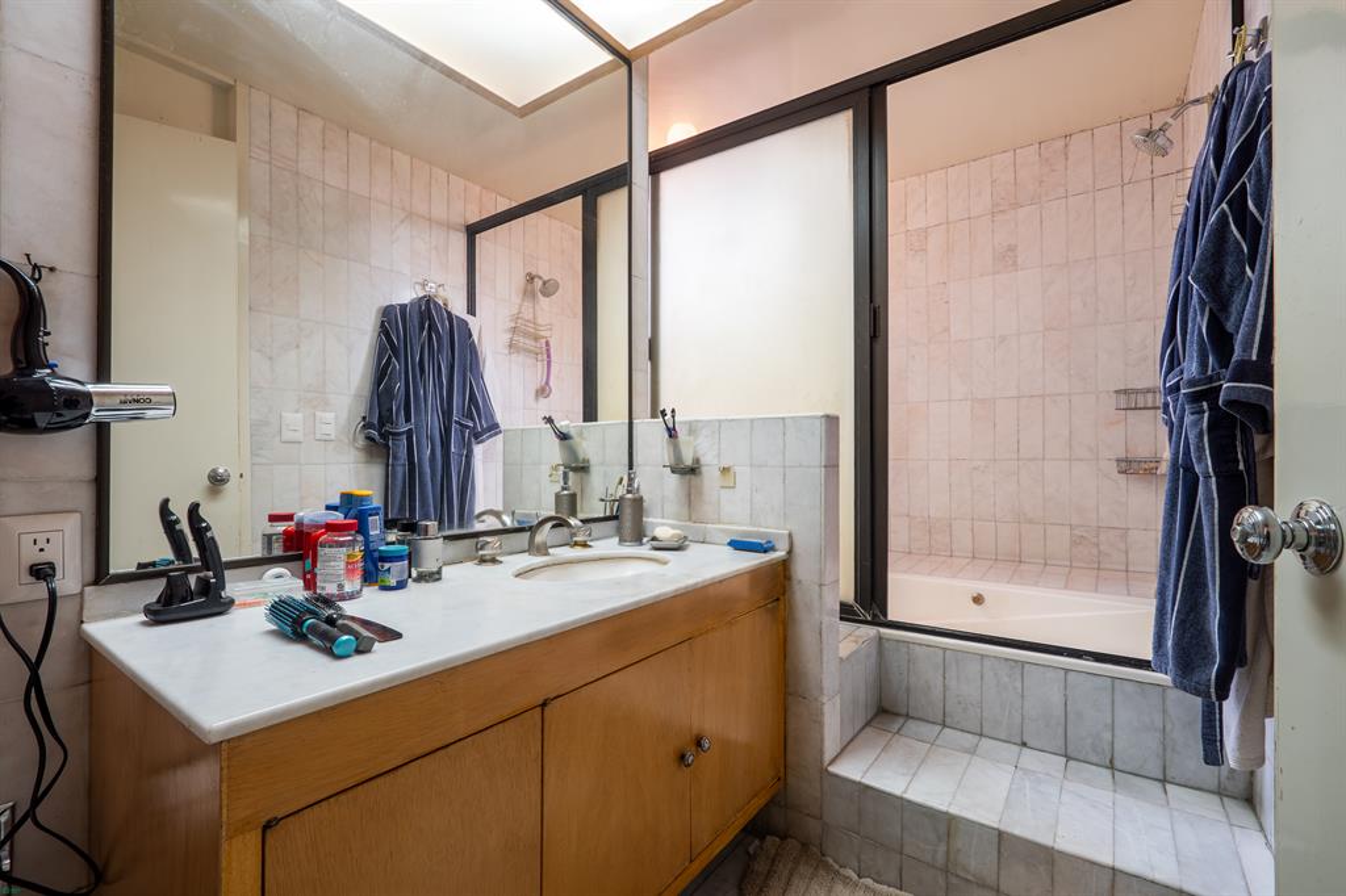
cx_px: 673
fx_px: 617
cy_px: 448
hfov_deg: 95.0
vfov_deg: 72.0
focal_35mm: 16
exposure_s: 1/8
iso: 100
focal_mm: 11
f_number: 8
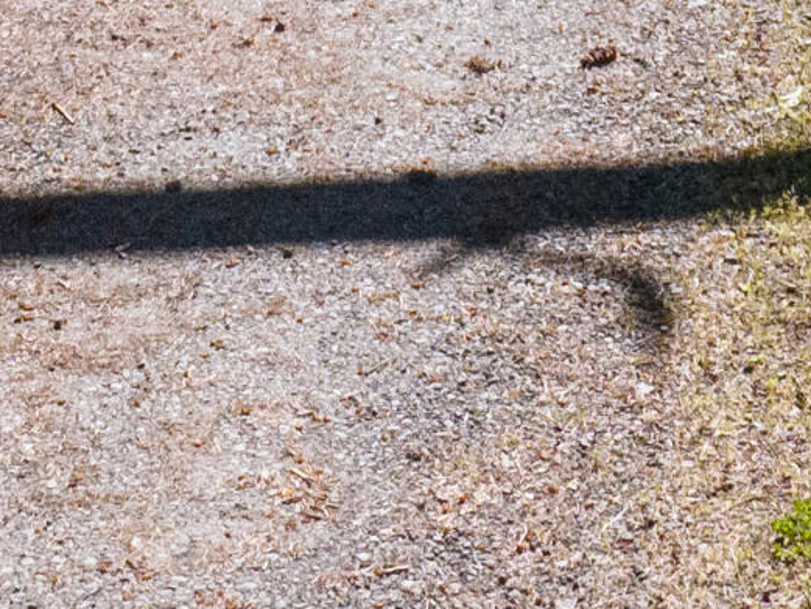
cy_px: -1117
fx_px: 3234
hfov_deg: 14.3
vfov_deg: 9.0
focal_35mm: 138
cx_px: 450
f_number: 8
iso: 1600
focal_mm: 12.29
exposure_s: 1/80
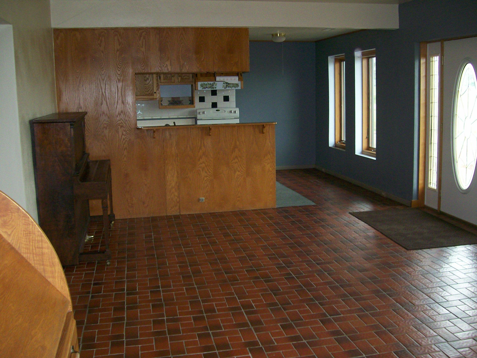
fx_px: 496
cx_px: 238
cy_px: 179
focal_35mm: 36
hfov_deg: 51.4
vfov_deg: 39.7
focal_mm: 6
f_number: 2.7
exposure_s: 1/64
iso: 140
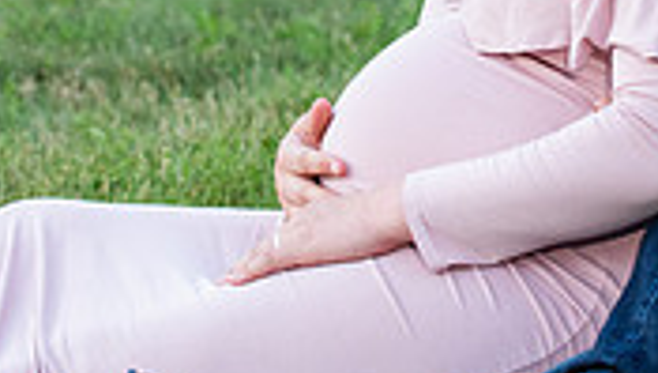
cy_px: -142
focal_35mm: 280
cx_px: 812
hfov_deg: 7.6
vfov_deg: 4.3
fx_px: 4892
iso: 500
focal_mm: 70
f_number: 5
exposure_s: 1/250
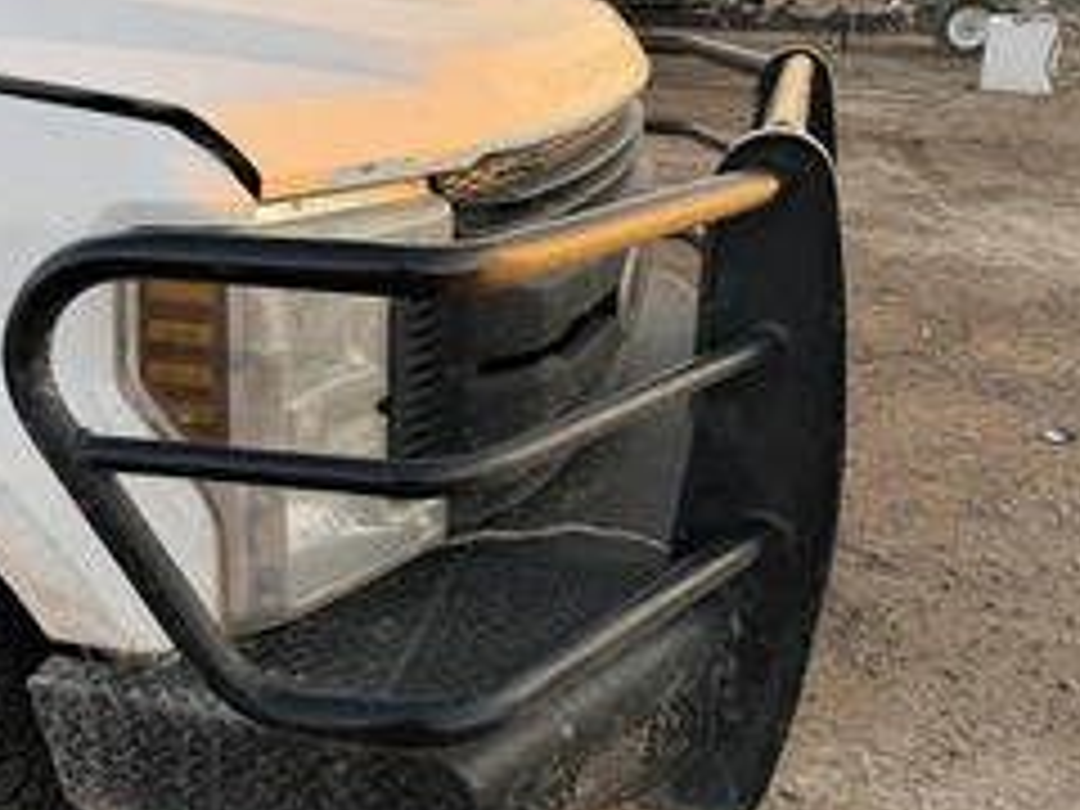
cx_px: 369
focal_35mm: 40
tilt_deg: -18.1
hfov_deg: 46.1
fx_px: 1248
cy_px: 382
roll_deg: -1.6
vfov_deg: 35.9
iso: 100
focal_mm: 6.76
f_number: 1.78
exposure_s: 1/379
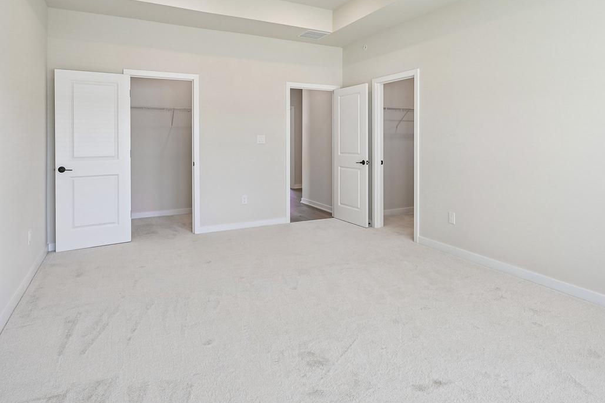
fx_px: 365
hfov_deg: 79.3
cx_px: 310
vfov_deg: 57.1
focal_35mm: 22
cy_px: 147
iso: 160
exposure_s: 1/15
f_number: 8
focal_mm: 15.5
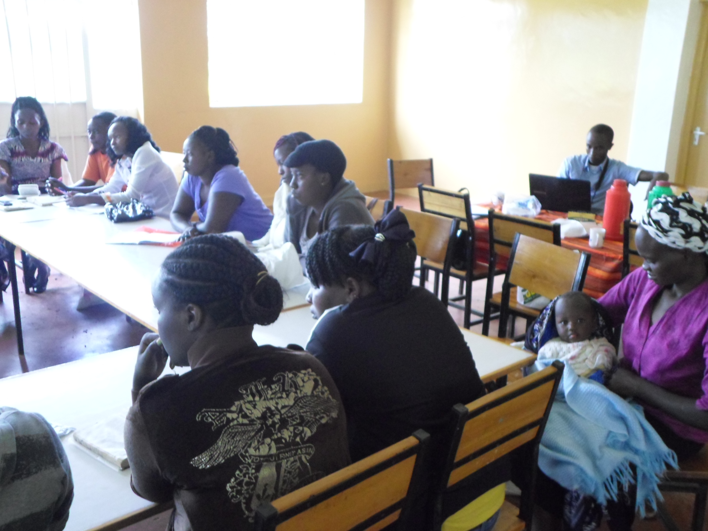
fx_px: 736
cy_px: 266
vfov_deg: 39.7
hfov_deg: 51.4
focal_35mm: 36
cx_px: 354
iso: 400
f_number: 3
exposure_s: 1/45
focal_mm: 6.5
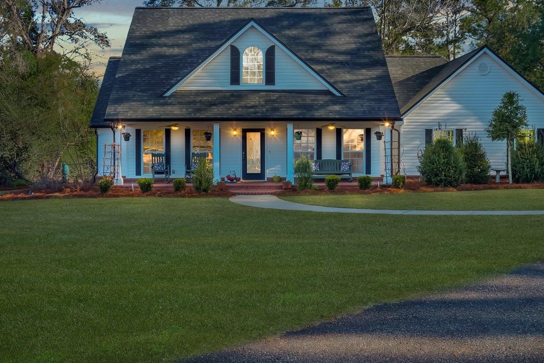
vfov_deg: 31.8
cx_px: 272
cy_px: 151
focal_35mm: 42
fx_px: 635
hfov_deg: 46.4
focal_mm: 17.4
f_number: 8
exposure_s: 1/250
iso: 400
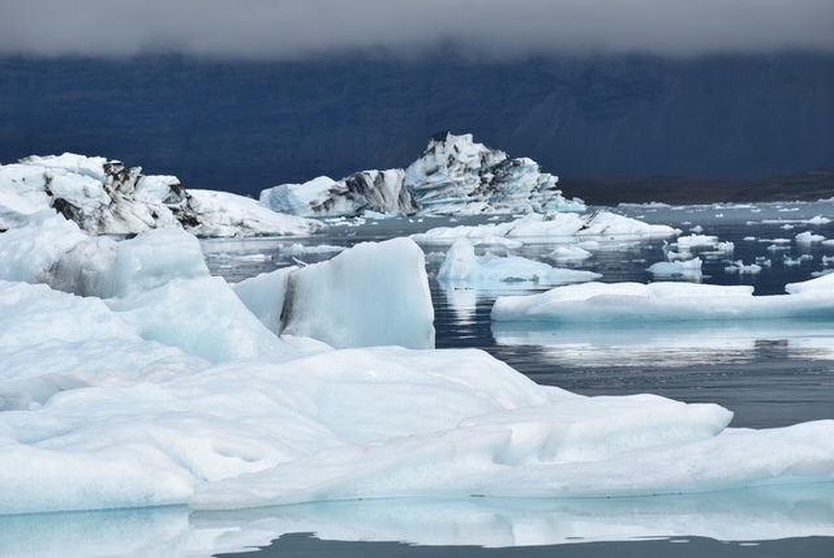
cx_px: 417
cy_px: 279
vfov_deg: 7.1
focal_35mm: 195
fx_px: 4521
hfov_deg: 10.5
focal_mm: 130
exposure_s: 1/640
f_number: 9
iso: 100
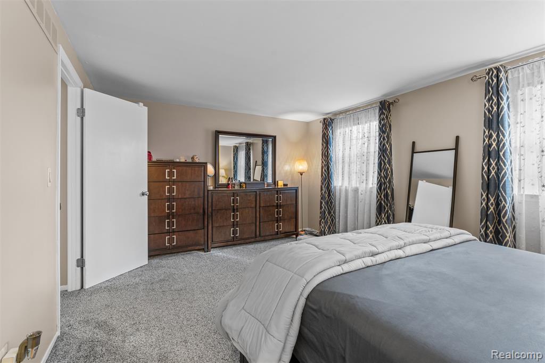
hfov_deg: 96.8
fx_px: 242
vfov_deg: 73.7
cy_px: 182
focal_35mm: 16
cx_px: 272
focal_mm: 16
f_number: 8
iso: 400
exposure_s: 1/1.25
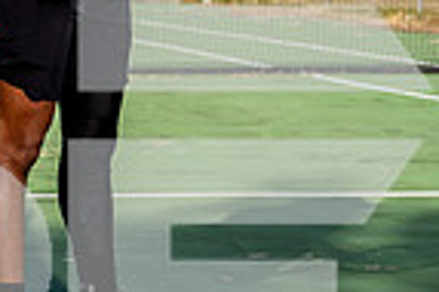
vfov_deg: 9.5
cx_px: -350
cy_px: -69
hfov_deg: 13.1
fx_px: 1730
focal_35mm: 142
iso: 100
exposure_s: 1/1250
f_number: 4
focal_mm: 35
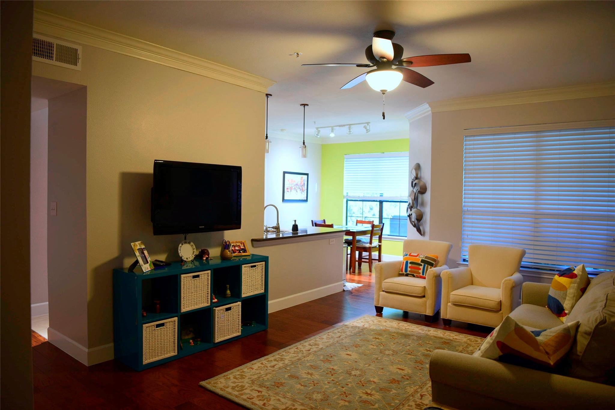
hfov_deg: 73.7
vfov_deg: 53.1
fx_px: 410
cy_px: 205
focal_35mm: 24
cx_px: 308
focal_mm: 24
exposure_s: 1/15
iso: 200
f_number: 3.2
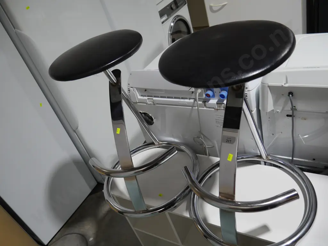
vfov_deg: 46.8
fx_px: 284
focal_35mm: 30
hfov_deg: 59.9
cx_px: 164
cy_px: 123
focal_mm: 15
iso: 200
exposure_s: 1/80
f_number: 3.6
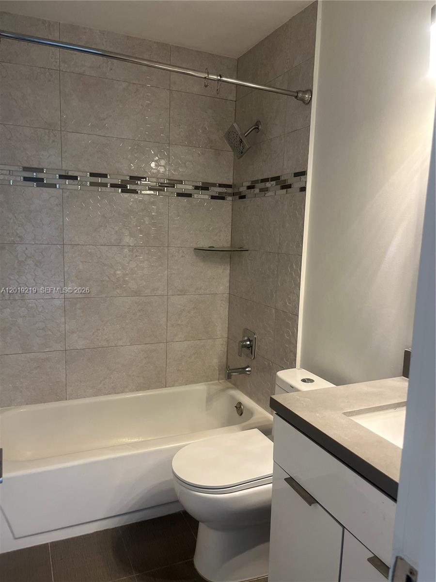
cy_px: 291
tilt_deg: -8.1
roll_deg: -2.2
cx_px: 218
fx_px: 437
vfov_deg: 67.3
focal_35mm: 26
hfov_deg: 53.1
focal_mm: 5.1
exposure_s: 1/120
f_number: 1.6
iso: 125
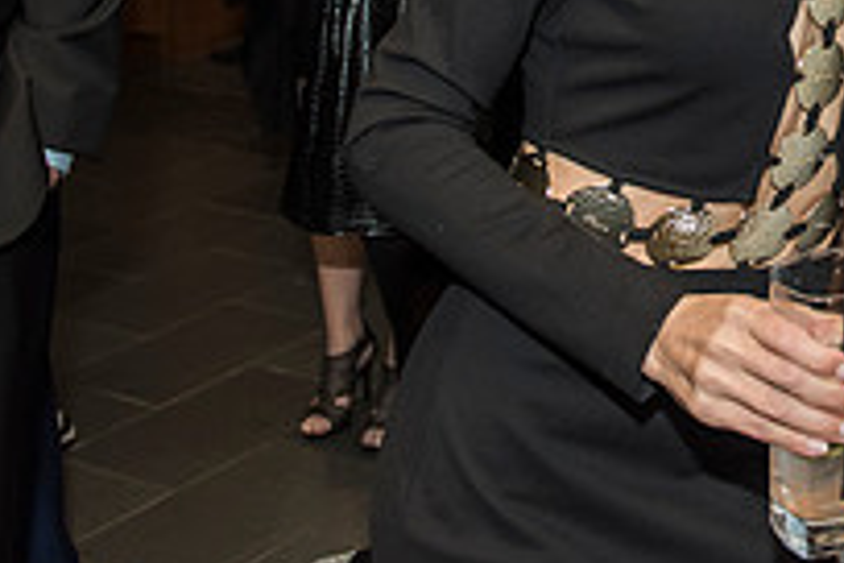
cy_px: -216
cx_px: 915
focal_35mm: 78
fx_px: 1829
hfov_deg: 24.4
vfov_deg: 16.3
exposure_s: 1/100
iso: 1250
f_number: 4
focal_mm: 26
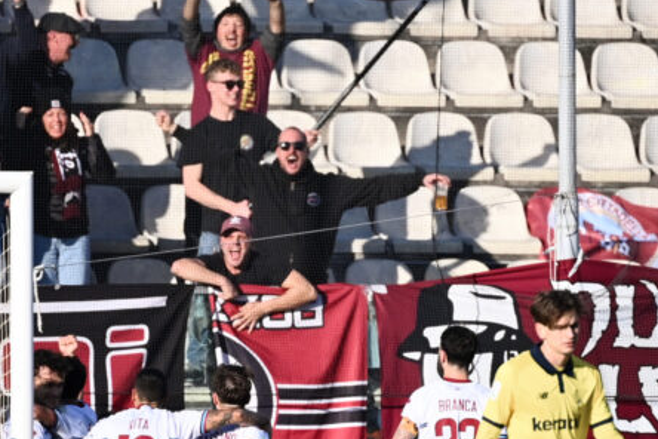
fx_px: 16851
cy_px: 299
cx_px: 139
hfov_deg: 2.2
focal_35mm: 922
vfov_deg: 1.5
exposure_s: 1/4000
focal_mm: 400
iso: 400
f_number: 4
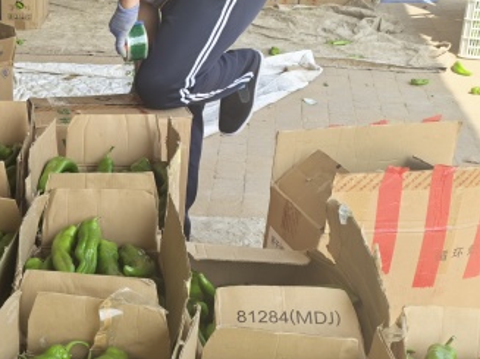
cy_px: 275
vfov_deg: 22.0
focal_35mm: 66
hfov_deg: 27.4
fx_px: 915
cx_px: -23
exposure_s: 1/649
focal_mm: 6.98
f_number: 4
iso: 160
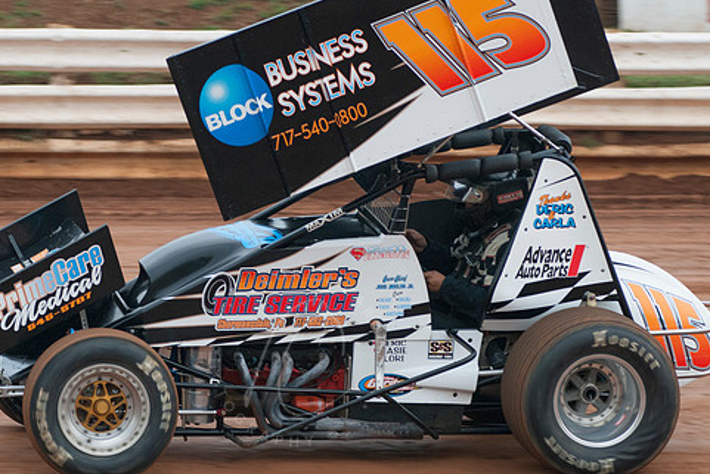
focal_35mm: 210
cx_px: 297
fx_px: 4143
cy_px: 220
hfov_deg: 9.8
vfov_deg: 6.5
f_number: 4
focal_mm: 116
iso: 400
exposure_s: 1/320
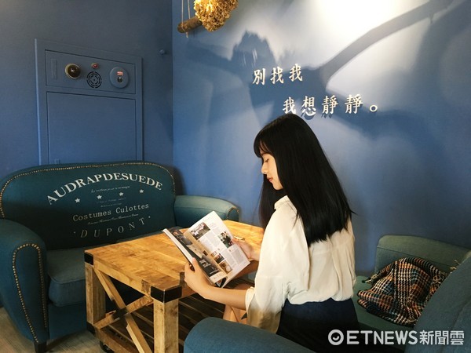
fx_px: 395
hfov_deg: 61.7
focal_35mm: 29
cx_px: 236
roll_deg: -1.4
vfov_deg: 48.2
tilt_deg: -7.3
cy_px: 176
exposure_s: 1/30
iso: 160
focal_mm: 4.15
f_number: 2.2
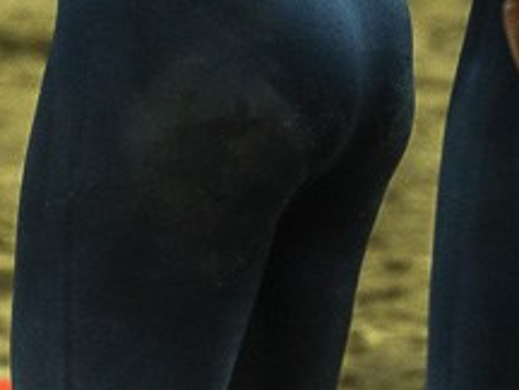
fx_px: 14123
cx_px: 565
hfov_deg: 2.1
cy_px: -379
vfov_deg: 1.6
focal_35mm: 942
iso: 1250
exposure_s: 1/320
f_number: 4
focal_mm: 165
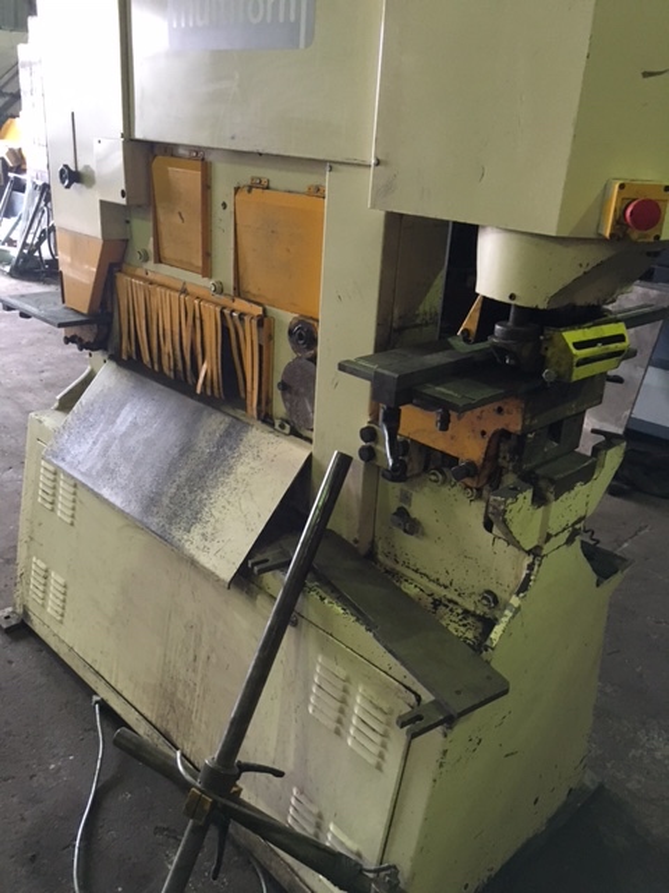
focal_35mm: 29
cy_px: 446
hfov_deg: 48.2
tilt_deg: -23.6
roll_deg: -3.6
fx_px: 747
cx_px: 334
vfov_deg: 61.7
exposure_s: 1/25
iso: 200
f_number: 2.2
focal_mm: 4.15
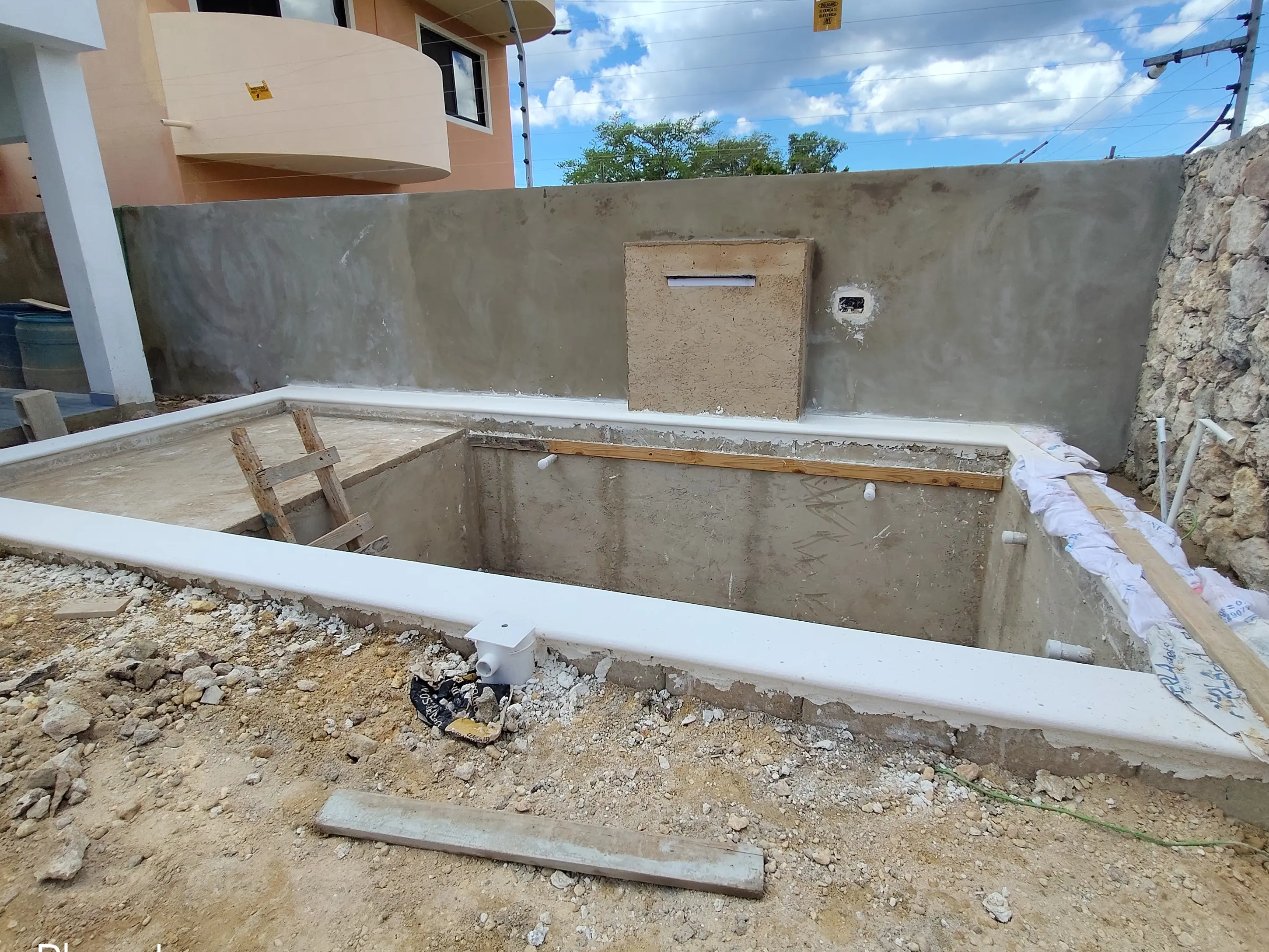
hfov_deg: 87.7
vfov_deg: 71.6
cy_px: 452
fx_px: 660
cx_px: 652
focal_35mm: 18
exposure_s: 1/1380
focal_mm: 1.67
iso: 50
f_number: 2.2
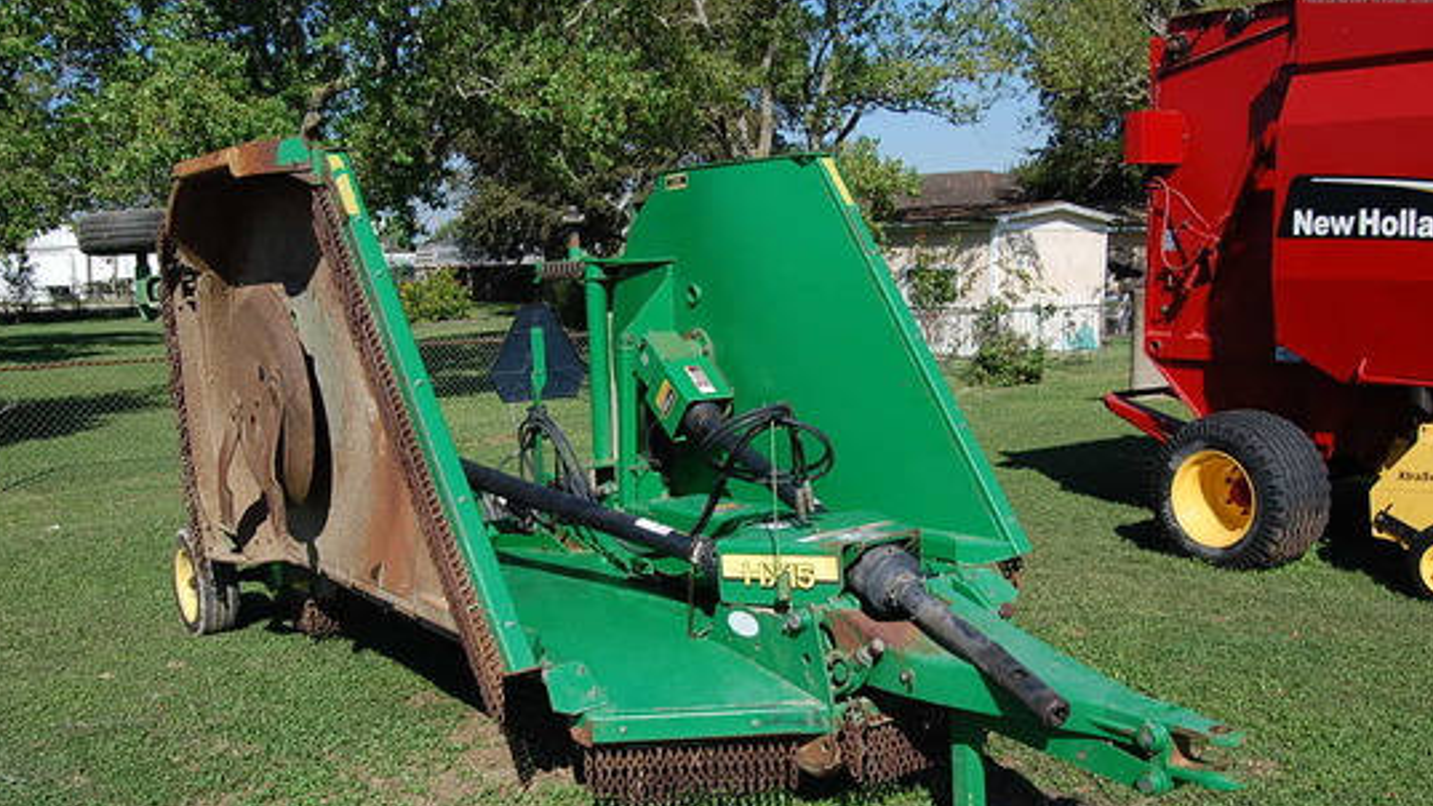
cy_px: 464
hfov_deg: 56.6
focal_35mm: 35
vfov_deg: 33.7
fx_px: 1330
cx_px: 712
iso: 200
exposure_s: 1/320
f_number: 9
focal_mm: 22
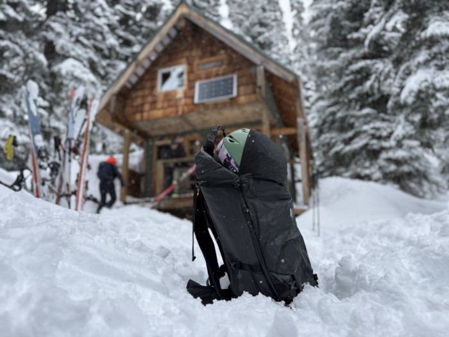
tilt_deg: +15.0
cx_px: 224
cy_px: 168
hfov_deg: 71.6
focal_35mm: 24
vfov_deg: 56.8
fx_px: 311
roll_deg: +1.0
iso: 80
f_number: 1.78
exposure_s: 1/695
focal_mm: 6.76
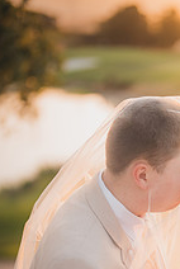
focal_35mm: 106
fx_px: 792
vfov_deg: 18.9
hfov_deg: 12.8
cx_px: 184
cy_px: 241
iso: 125
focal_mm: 50
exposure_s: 1/400
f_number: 1.2
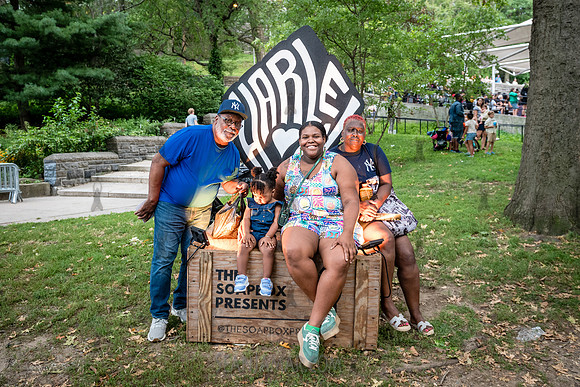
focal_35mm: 30
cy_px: 163
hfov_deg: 61.7
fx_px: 485
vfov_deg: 43.4
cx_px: 300
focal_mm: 26
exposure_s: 1/40
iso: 1600
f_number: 4.5
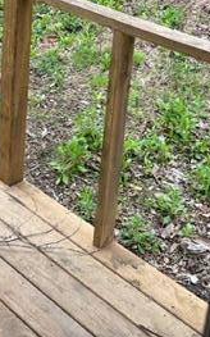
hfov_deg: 20.4
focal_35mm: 62
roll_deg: -2.6
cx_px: 10
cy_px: 12
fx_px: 569
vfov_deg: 30.9
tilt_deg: -17.6
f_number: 1.78
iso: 80
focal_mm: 6.86
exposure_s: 1/437
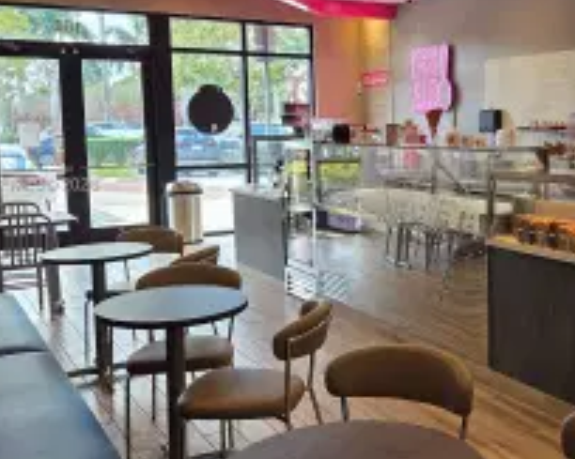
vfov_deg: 34.0
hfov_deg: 40.6
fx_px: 748
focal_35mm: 44
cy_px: 186
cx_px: 443
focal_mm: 5.4
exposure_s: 1/120
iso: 40
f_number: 1.8
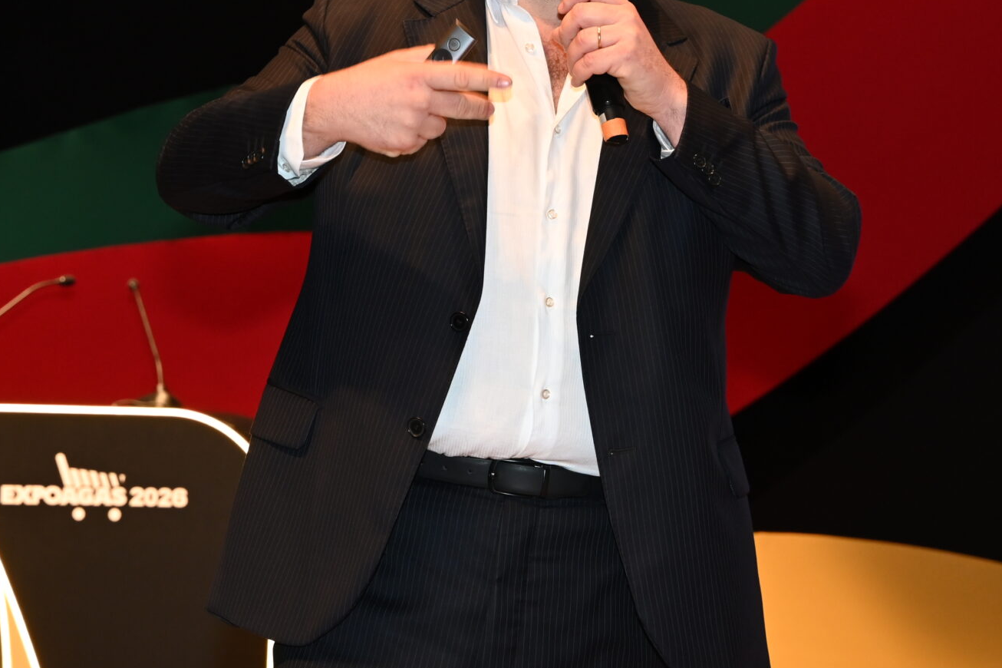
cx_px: 386
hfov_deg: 14.0
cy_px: 93
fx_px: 4090
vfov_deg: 9.3
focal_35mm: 147
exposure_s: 1/125
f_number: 5.6
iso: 1250
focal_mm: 75
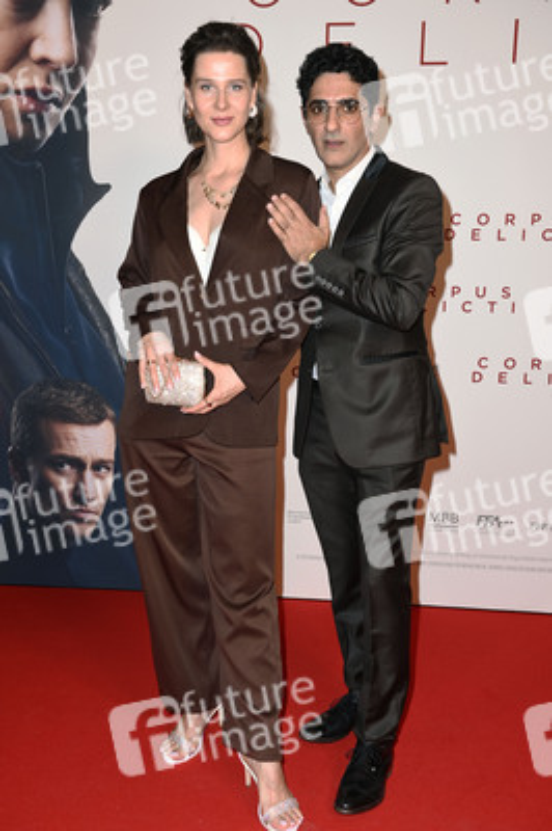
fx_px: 1037
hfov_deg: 29.8
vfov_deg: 43.6
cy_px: 416
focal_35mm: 45
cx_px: 276
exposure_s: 1/200
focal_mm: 45
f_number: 6.3
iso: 500
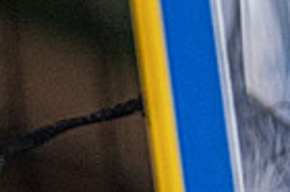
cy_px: 93
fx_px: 8030
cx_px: 428
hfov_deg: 2.1
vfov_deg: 1.4
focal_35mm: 998
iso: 1600
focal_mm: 140
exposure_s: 1/60
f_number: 2.8
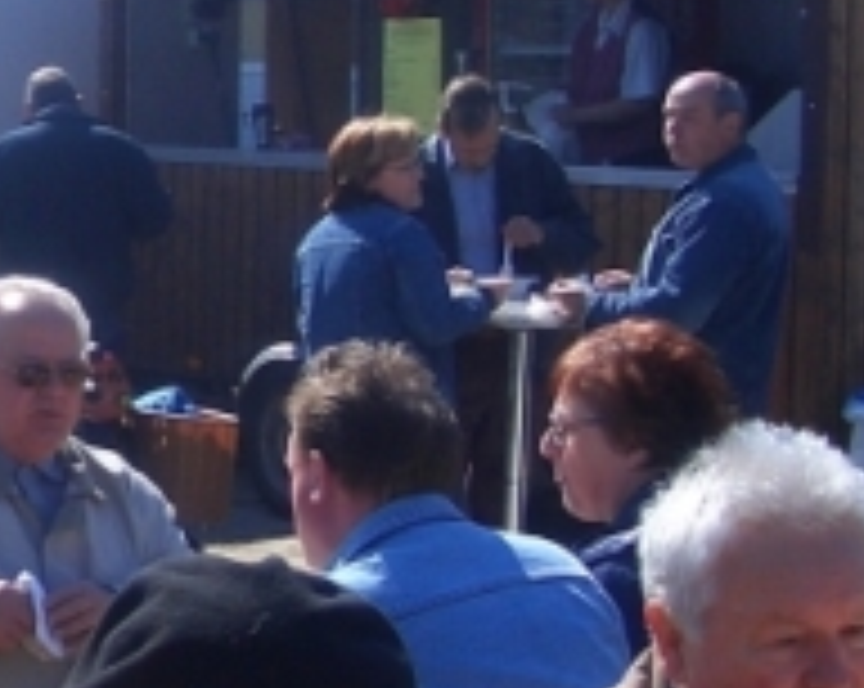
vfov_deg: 13.5
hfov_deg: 15.6
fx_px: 2911
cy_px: 234
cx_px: -428
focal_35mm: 114
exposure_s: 1/400
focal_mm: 5.8
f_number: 4.3
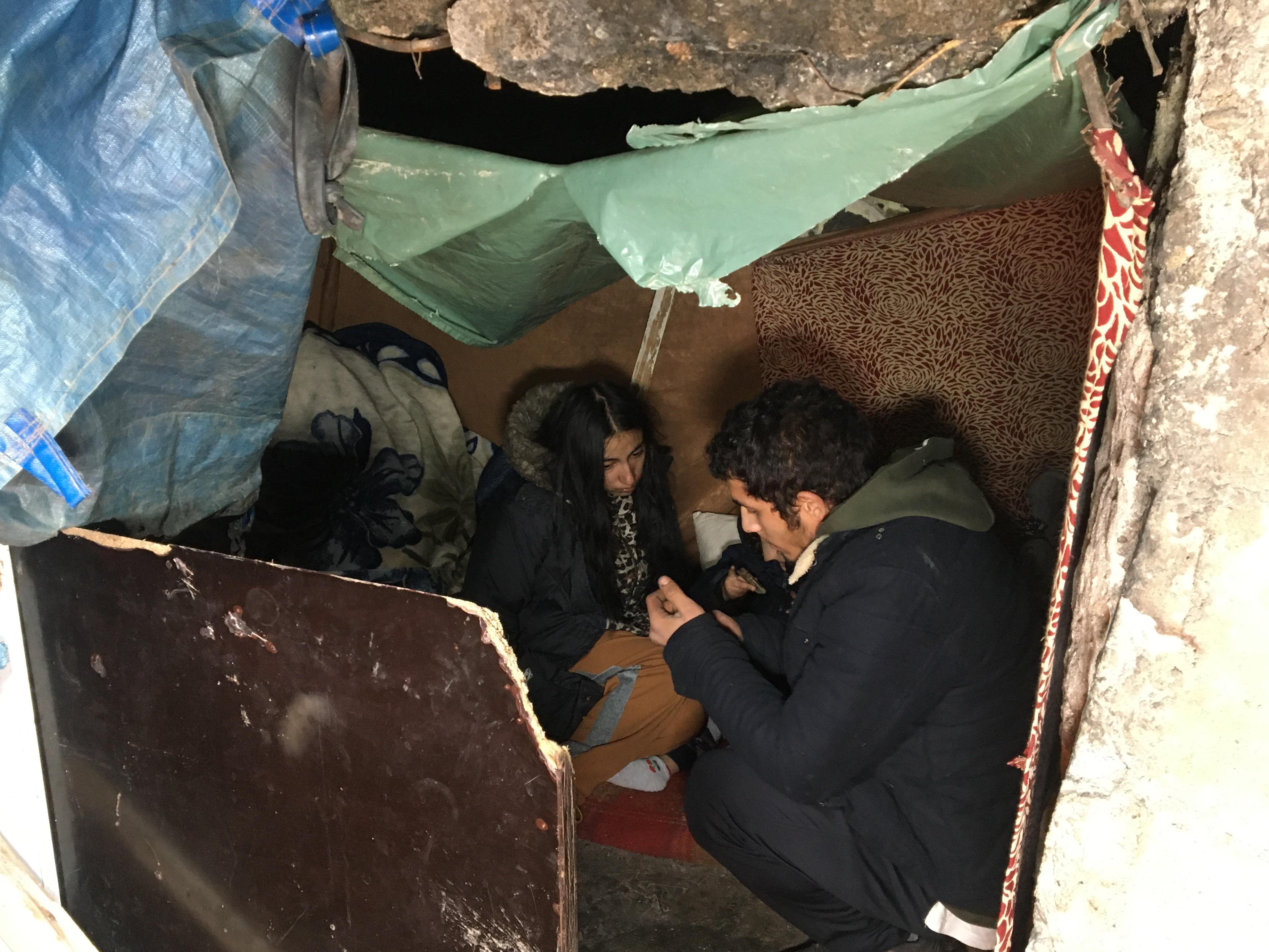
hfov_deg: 56.8
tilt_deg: -17.4
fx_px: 1173
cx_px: 591
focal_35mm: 32
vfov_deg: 44.2
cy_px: 485
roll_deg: -2.1
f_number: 2.2
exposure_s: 1/33
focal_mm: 4.15
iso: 250
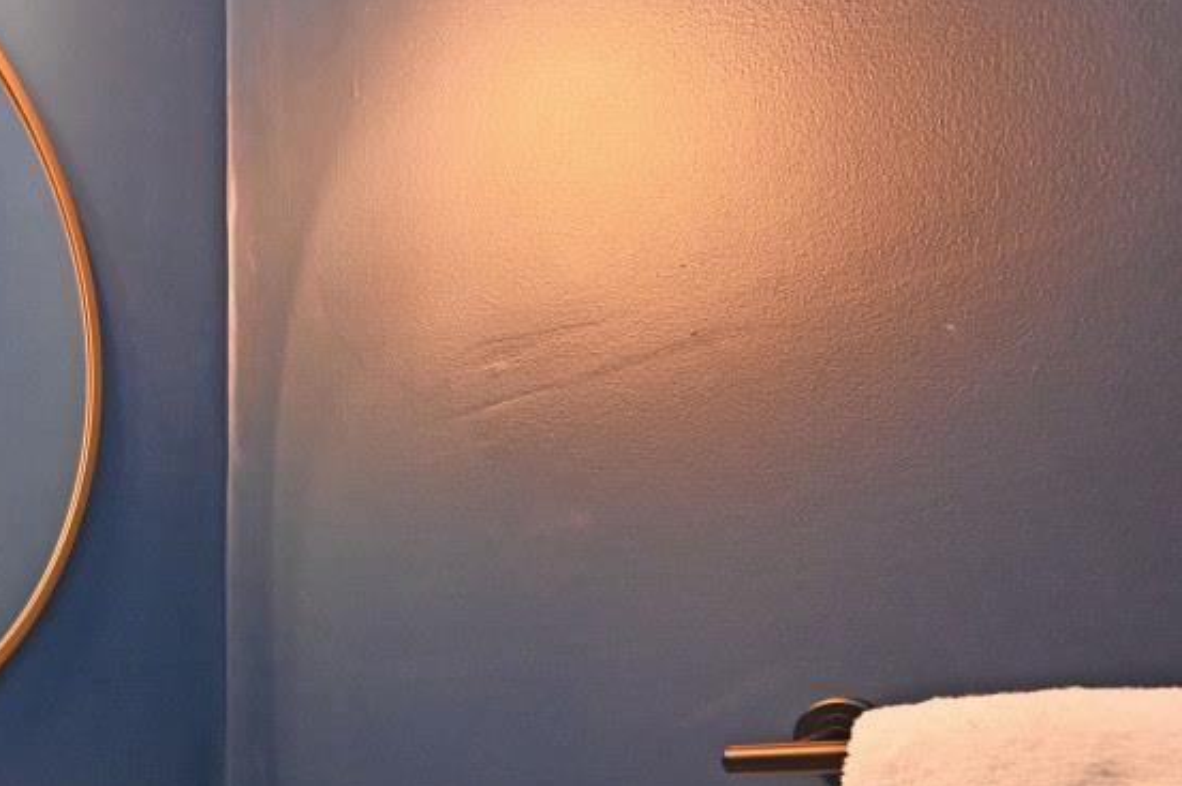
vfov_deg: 31.8
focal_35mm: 38
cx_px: -152
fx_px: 1247
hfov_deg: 40.0
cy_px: 822
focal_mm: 14
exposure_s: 1/60
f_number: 4
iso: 1400
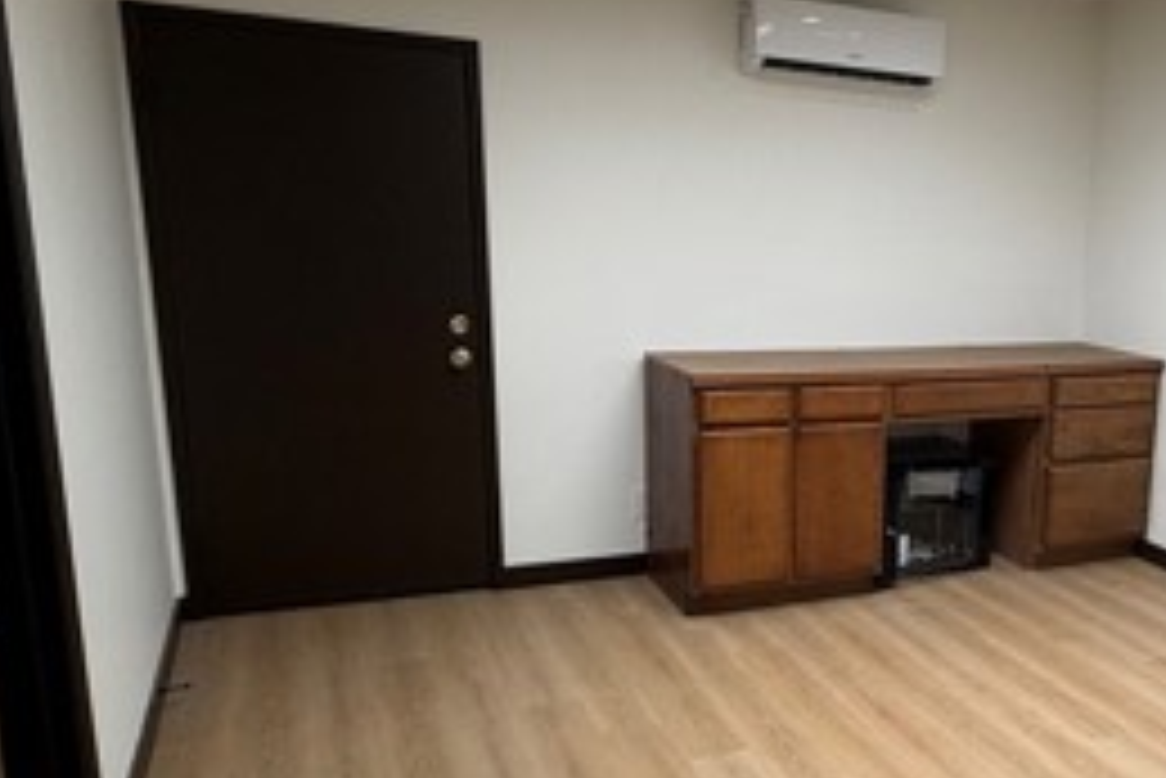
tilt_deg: -11.5
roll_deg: -3.6
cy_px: 472
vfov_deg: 36.8
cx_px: 981
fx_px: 1167
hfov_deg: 49.1
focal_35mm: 36
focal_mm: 2.22
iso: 50
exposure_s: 1/120
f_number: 2.2
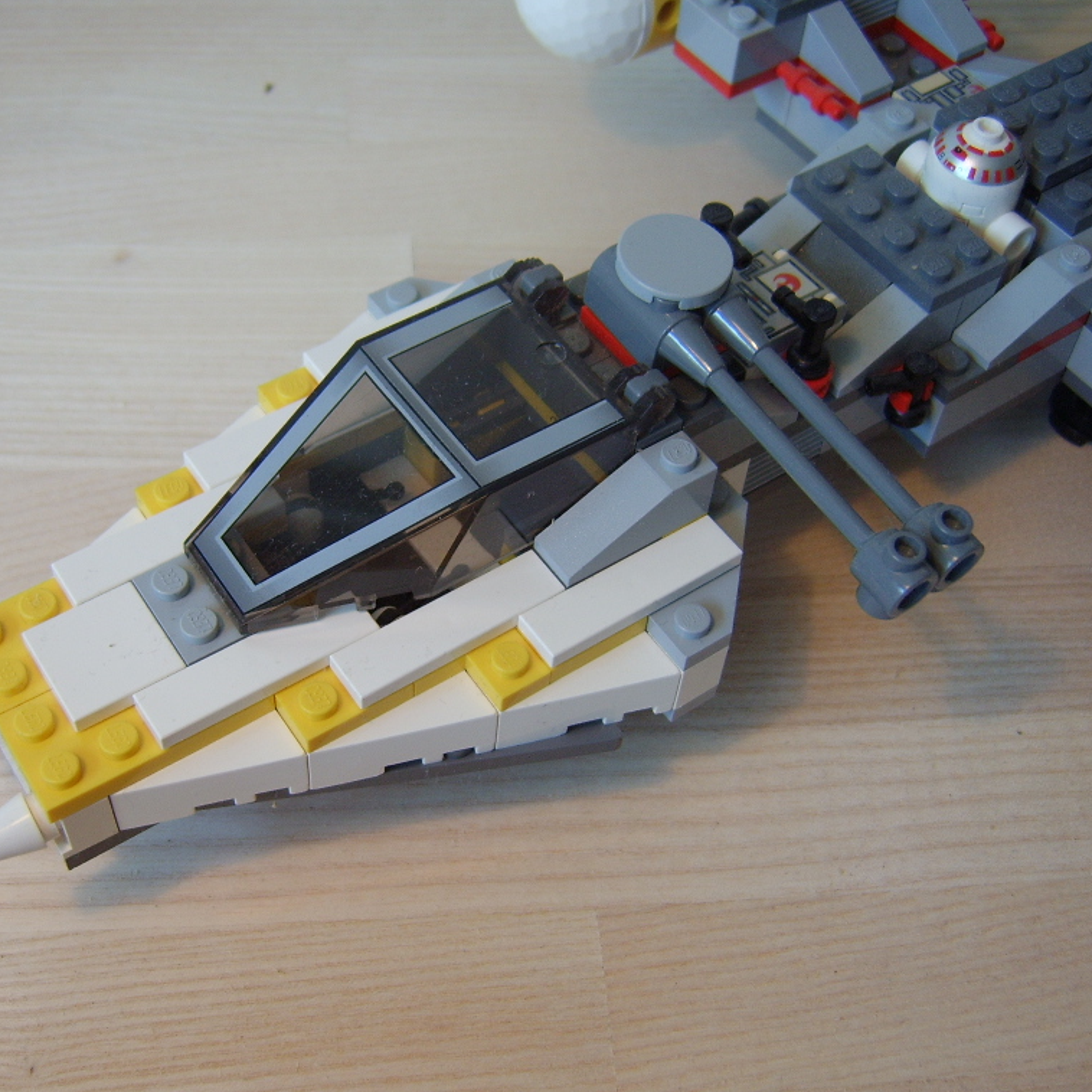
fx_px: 1321
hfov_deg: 44.7
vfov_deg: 44.9
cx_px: 435
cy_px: 545
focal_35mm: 37
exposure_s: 1/46
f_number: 2.7
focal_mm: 8.13
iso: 100
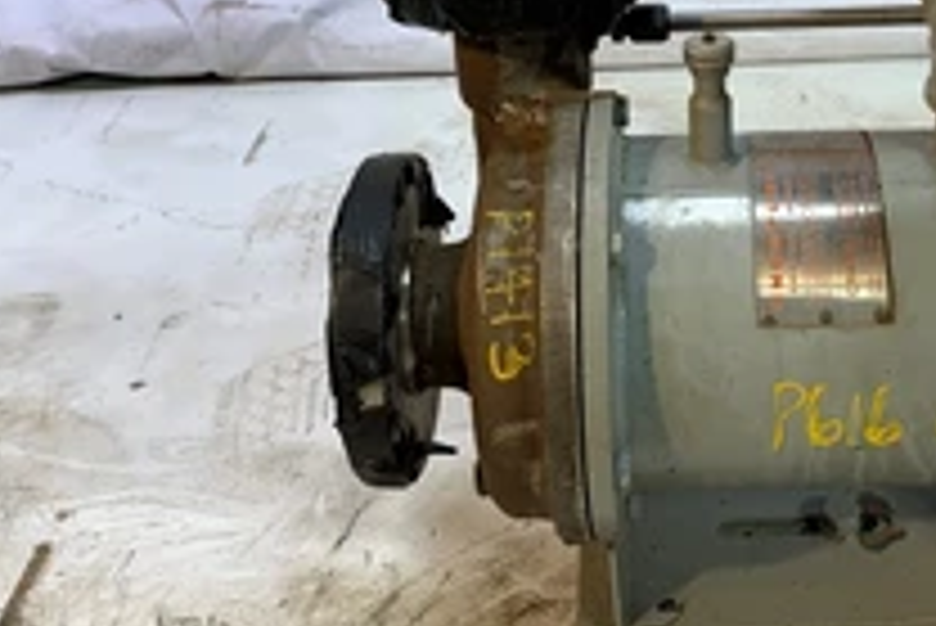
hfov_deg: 37.2
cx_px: 702
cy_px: 122
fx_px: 1353
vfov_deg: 25.6
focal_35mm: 52
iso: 32
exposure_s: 1/120
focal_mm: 4.25
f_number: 1.8
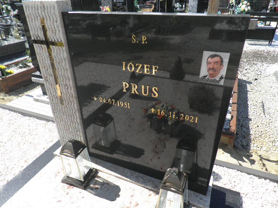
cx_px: 139
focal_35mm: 24
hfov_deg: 71.6
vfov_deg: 56.8
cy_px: 104
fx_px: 193
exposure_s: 1/100
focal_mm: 4.3
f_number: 8.3
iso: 64
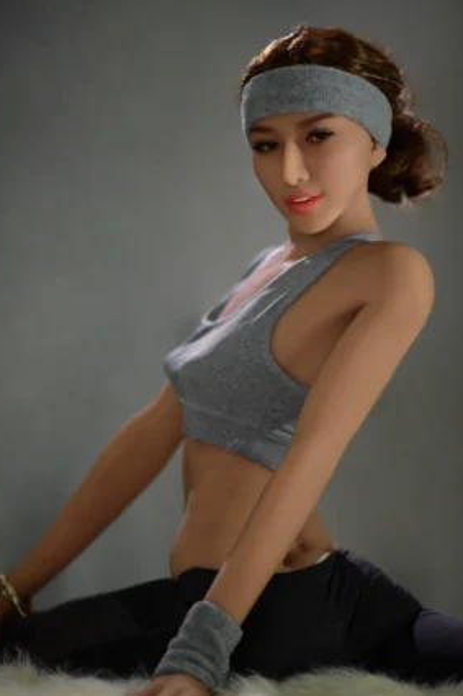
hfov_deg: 15.2
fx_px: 1738
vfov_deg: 22.6
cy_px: 367
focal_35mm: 90
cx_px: 223
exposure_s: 1/125
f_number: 1.4
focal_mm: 85
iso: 140
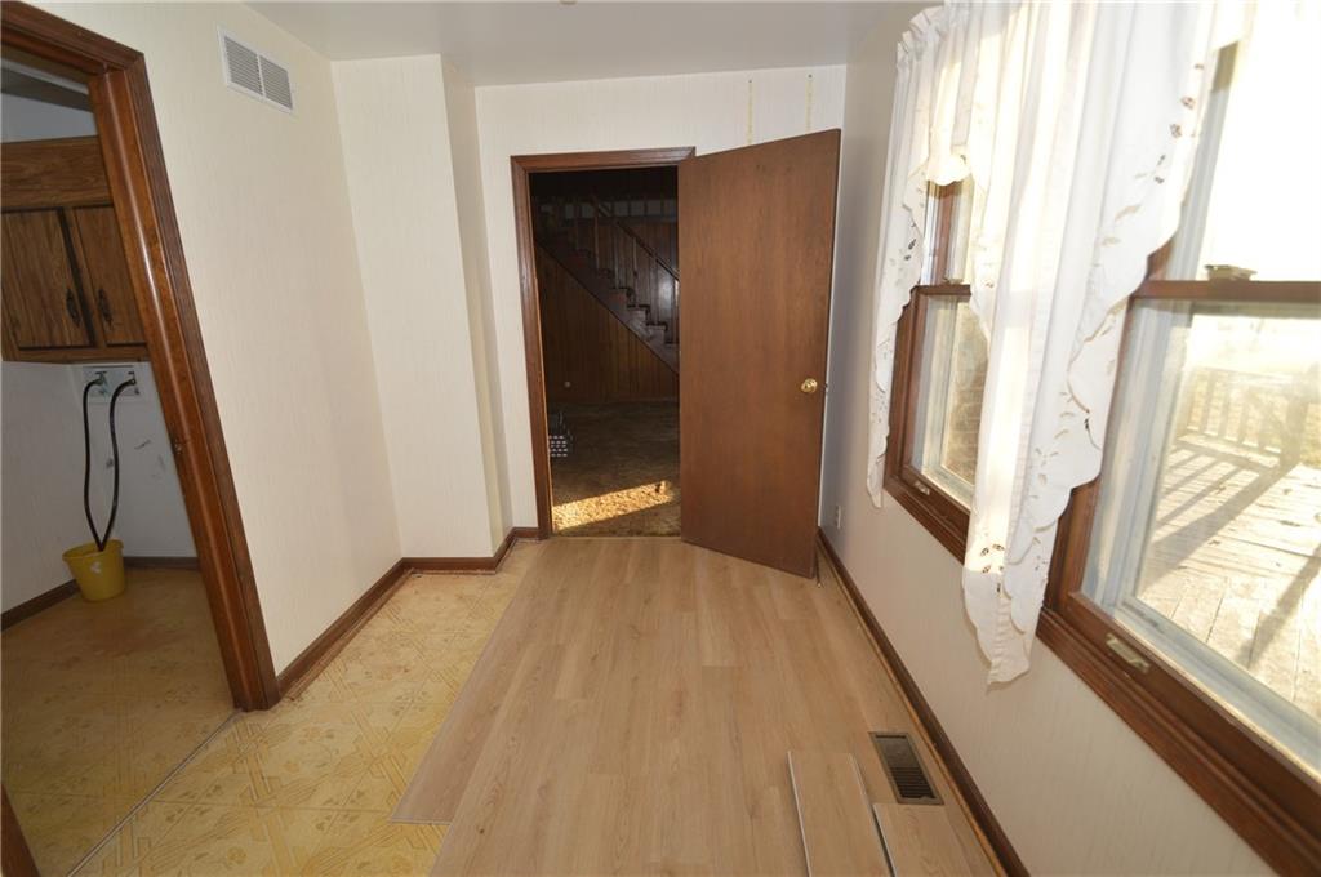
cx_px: 660
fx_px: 550
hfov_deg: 100.5
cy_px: 438
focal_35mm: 15
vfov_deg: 77.2
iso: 100
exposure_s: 1/60
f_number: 4
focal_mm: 10
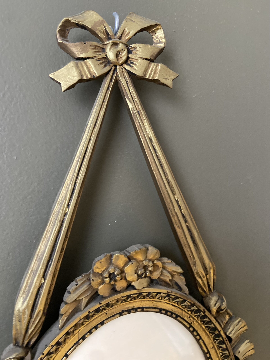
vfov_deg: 67.3
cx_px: 135
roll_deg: +3.2
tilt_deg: -3.4
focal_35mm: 26
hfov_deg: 53.1
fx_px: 270
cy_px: 180
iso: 640
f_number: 1.8
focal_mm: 4.25
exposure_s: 1/32
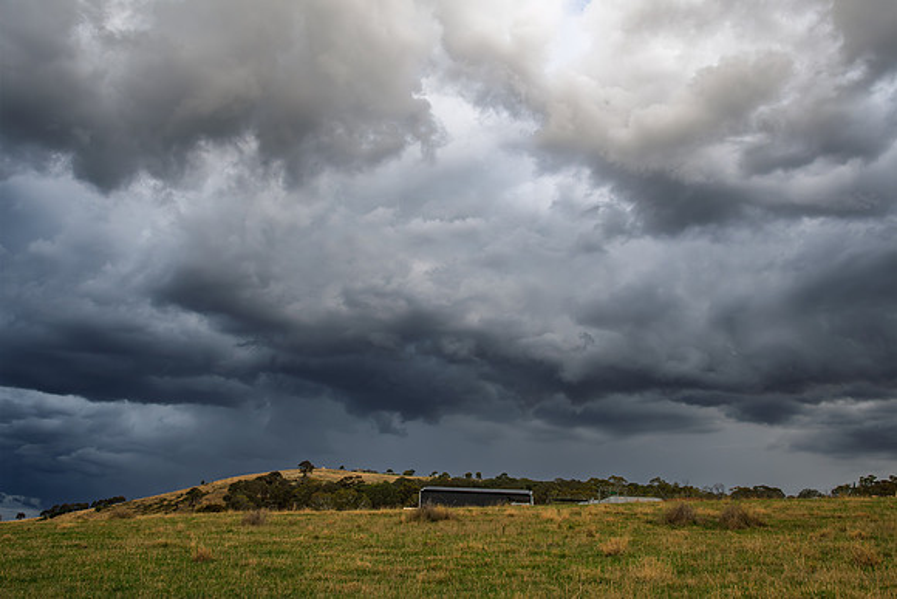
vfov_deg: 40.0
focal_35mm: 33
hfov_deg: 57.2
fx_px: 822
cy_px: 300
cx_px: 448
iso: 200
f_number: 9
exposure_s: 1/125
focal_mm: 22
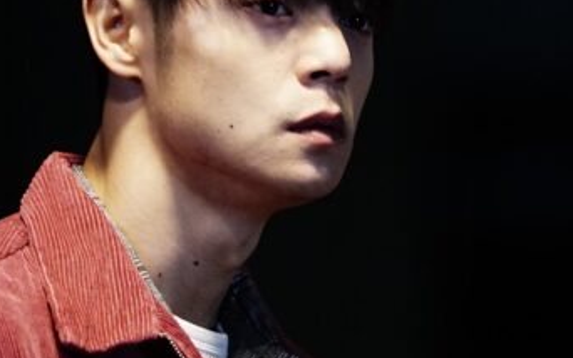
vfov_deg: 2.4
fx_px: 8576
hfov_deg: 3.8
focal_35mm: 549
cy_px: 126
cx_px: 260
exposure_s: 1/30
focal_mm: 240
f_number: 6.3
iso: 6400
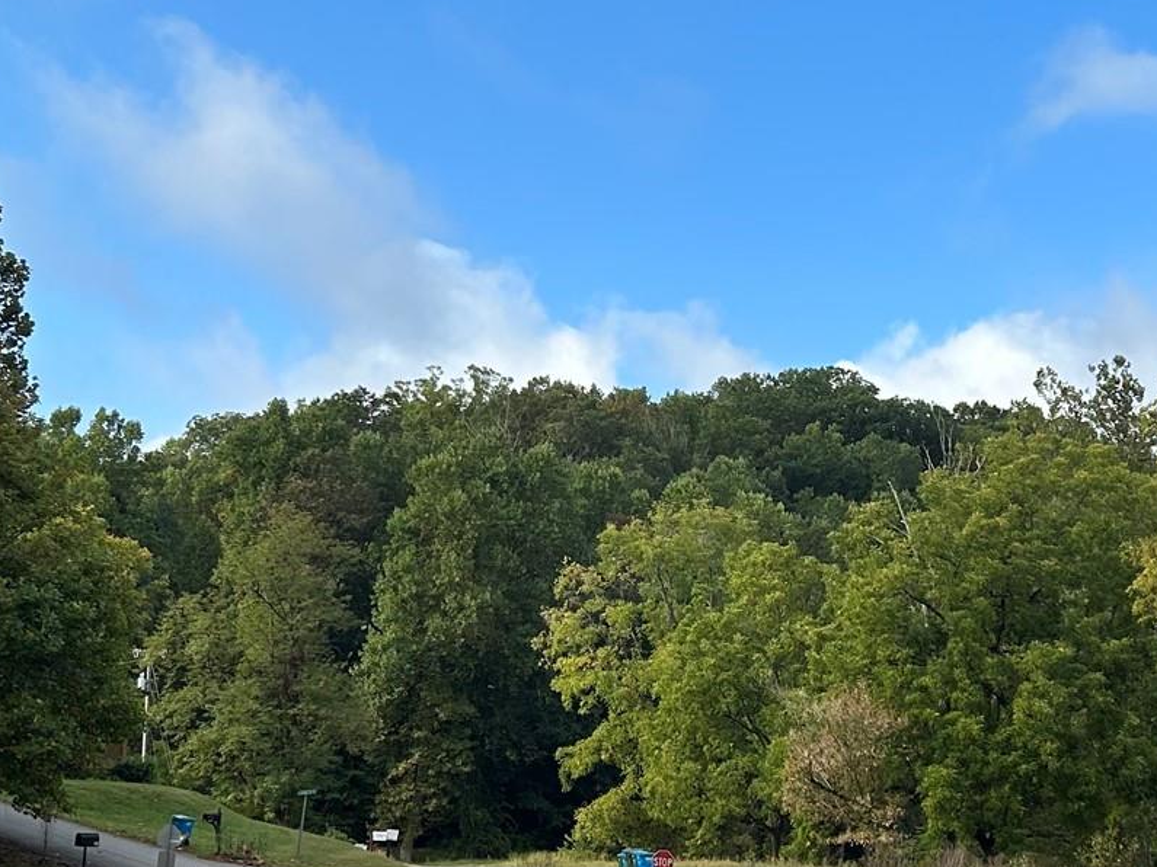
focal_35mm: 67
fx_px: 2239
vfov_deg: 21.9
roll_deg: -1.1
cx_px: 685
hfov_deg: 28.9
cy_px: 372
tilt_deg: +11.8
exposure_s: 1/2571
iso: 50
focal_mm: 5.7
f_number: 1.5
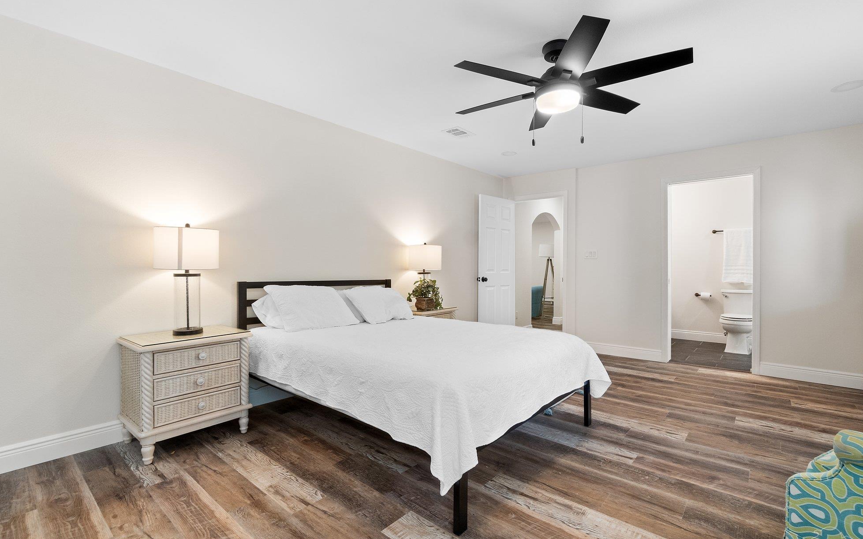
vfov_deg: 71.2
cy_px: 274
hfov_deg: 97.8
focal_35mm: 16
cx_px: 437
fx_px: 376
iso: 500
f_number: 9
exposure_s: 1/1.25
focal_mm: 10
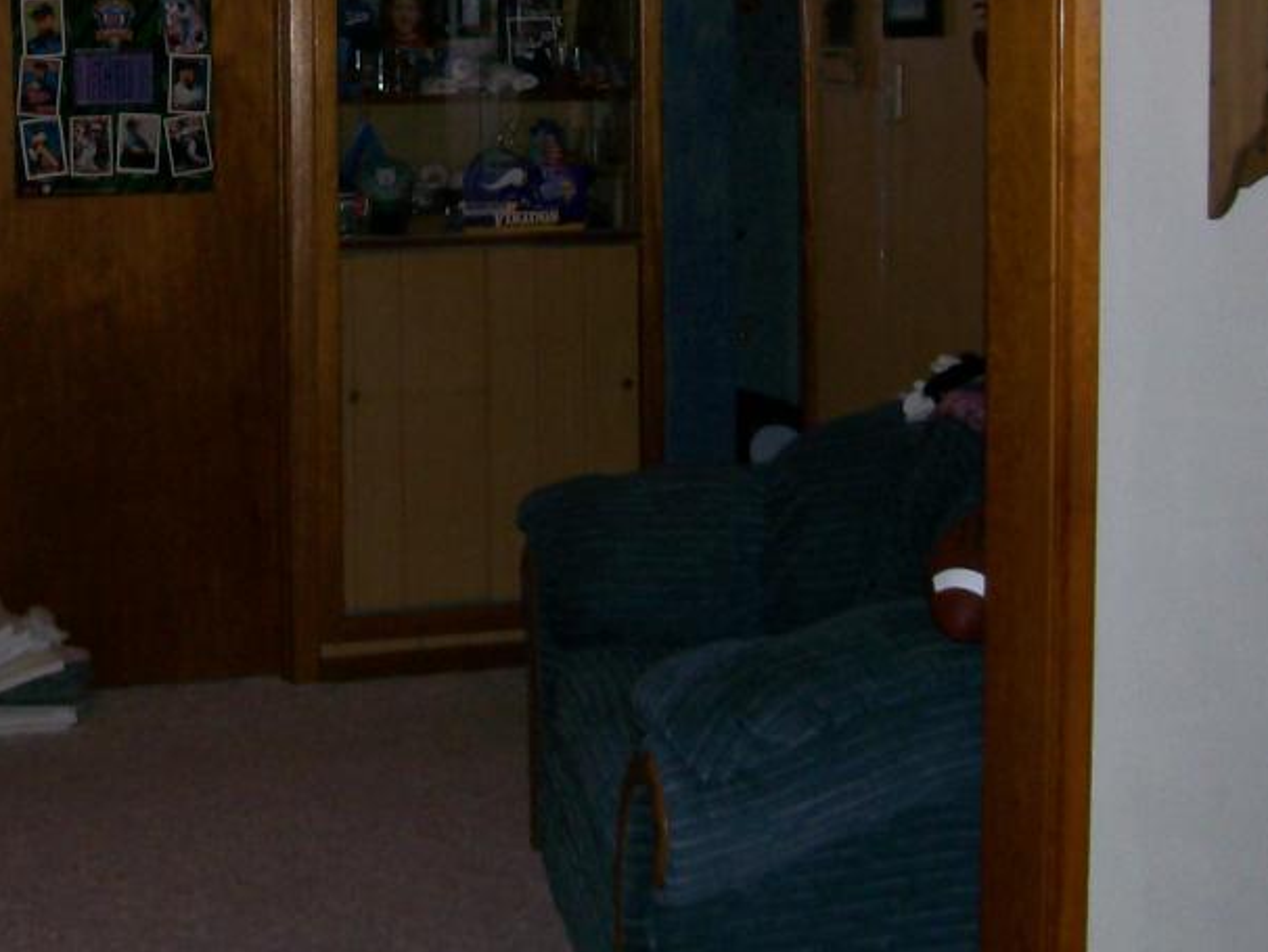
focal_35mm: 76
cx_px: 329
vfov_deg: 19.3
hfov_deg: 25.4
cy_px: 249
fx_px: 2785
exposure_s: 1/64
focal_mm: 6
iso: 80
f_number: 2.7
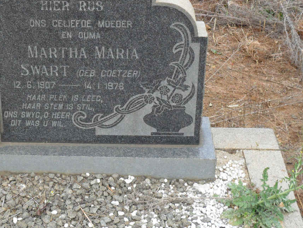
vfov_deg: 20.1
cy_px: 73
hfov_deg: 26.5
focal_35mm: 73
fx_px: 639
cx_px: 96
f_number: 5
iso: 100
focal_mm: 9.3
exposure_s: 1/90
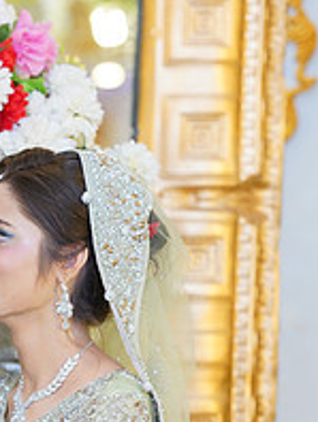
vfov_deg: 8.3
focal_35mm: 239
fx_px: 2921
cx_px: -49
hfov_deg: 6.2
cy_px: 357
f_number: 2.5
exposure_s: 1/160
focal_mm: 85
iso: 320
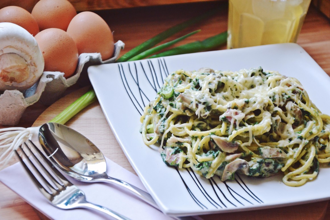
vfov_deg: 12.2
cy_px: 110
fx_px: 1031
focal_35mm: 112
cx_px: 165
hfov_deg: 18.2
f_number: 5.3
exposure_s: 1/60
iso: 560
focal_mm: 75
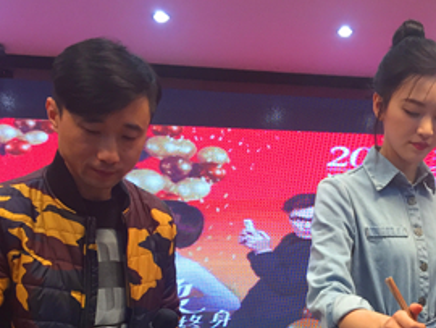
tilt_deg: +1.5
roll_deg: +0.2
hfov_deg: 32.2
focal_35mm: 59
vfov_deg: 24.0
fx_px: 744
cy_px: 312
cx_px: 315
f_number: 2.2
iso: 50
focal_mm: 4.15
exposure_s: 1/33
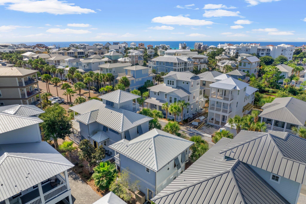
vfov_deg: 57.2
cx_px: 153
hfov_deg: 78.6
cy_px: 102
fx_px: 187
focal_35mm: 22
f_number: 2.8
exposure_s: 1/3200
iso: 100
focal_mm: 8.38
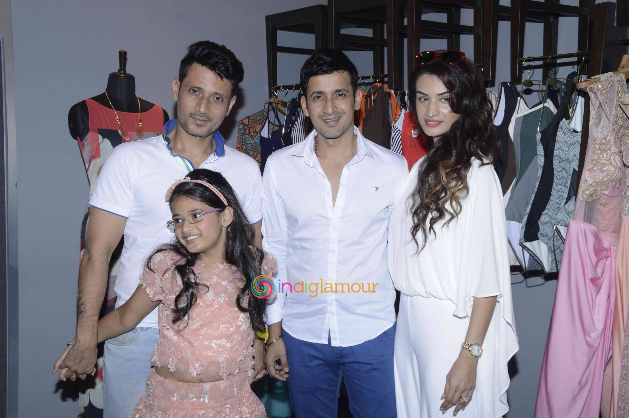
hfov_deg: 46.4
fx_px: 733
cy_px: 209
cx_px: 314
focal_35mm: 42
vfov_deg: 31.8
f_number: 9
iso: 800
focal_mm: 28
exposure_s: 1/160
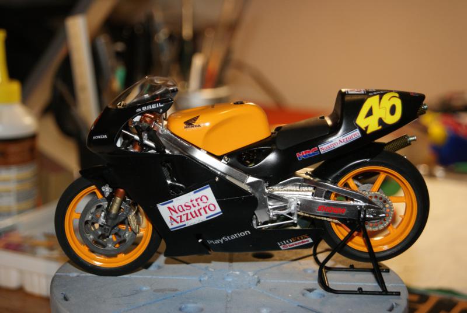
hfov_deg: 27.0
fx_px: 974
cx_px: 234
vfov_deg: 18.2
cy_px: 156
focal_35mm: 75
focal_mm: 50
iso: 400
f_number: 5.6
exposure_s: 1/80
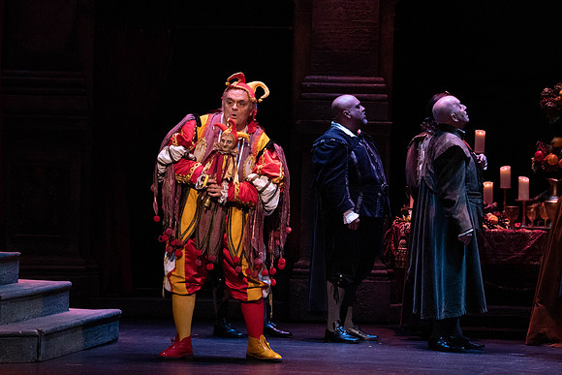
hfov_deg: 8.8
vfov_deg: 5.9
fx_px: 3665
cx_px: 232
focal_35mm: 235
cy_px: 155
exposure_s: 1/250
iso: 5000
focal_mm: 200
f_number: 10
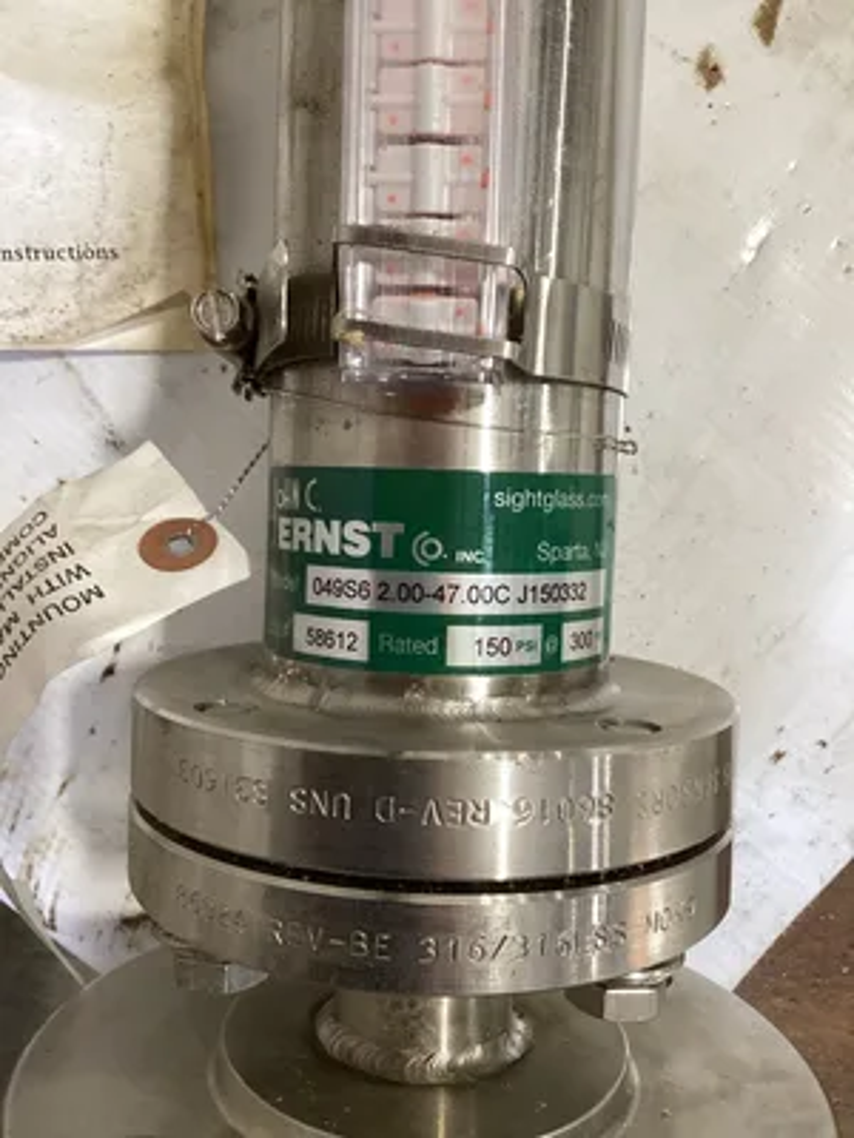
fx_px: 1020
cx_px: 427
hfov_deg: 45.4
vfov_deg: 58.4
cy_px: 569
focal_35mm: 31
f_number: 2.4
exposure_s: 1/50
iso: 160
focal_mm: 3.3
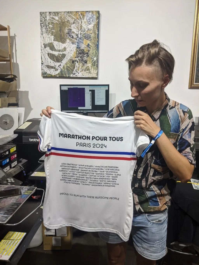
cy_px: 132
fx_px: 207
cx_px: 100
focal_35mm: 27
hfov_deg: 51.4
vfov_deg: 65.3
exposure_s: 1/99.9
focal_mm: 4.44
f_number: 1.8
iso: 88
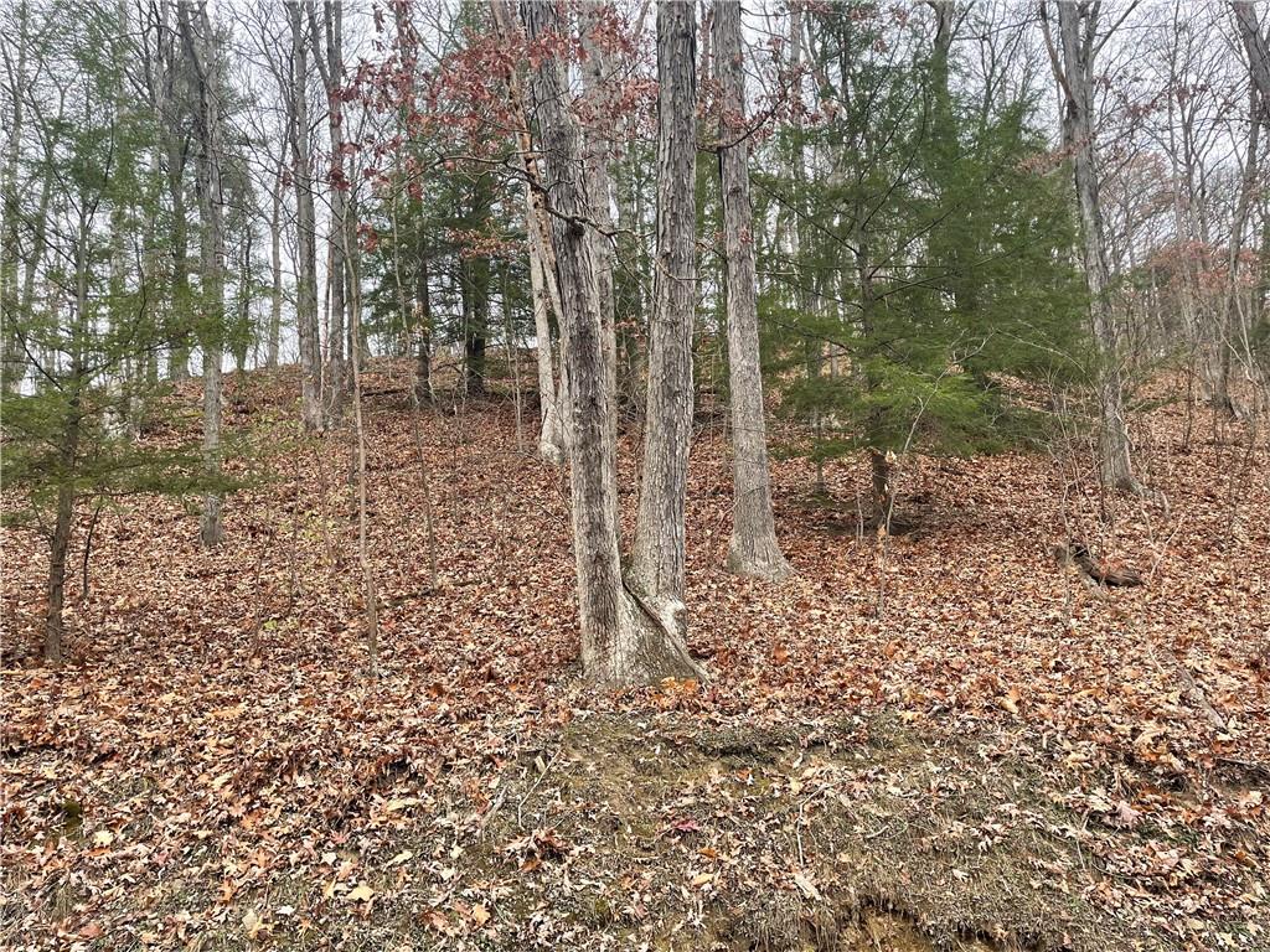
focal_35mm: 26
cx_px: 635
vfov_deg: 53.1
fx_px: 954
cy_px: 476
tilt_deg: +17.0
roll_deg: +4.4
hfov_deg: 67.3
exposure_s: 1/273
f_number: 1.6
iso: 32
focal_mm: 4.2
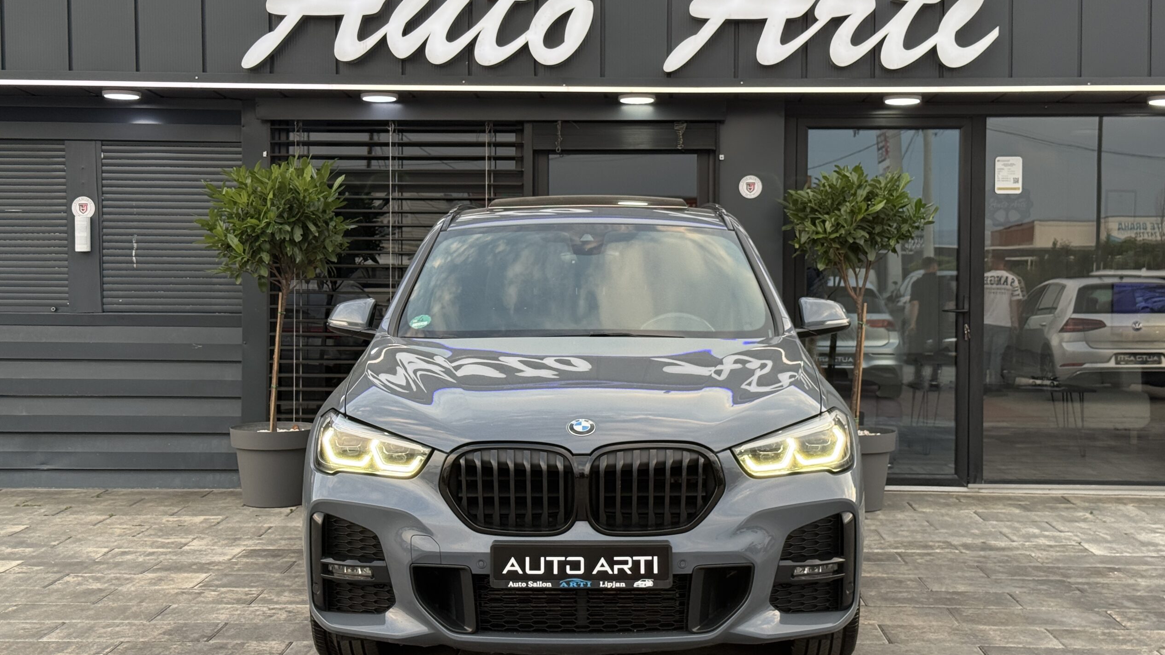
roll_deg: +0.1
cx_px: 590
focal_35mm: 53
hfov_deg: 39.2
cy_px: 307
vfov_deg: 22.6
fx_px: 1637
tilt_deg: -0.8
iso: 80
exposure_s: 1/266
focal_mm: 6.76
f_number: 1.78
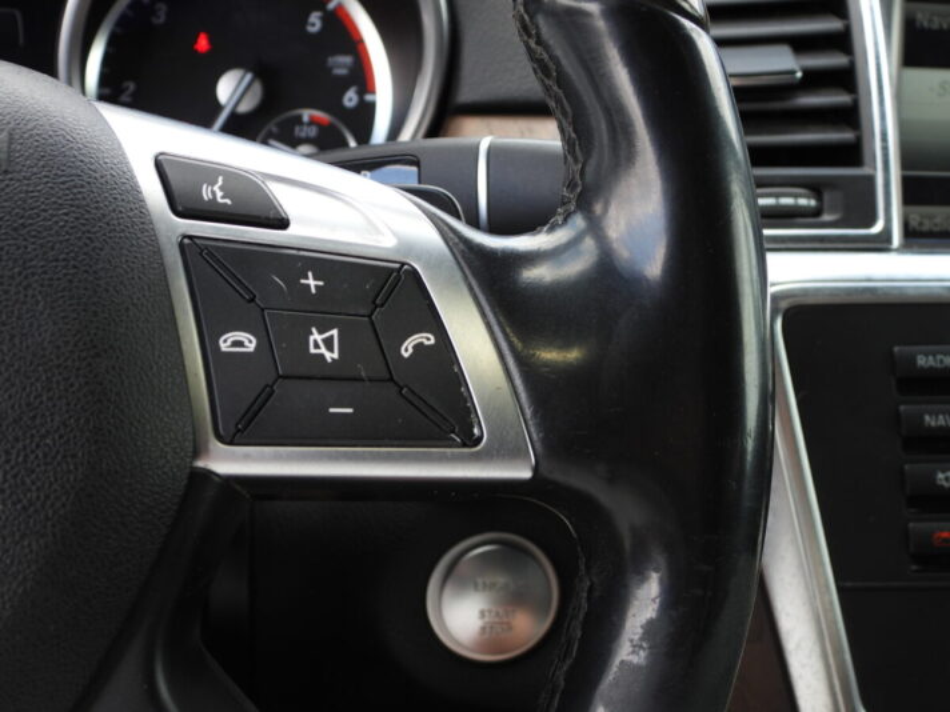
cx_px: 475
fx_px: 1290
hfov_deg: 40.4
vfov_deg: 30.9
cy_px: 356
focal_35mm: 47
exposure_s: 1/100
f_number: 3.2
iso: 100
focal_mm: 8.5
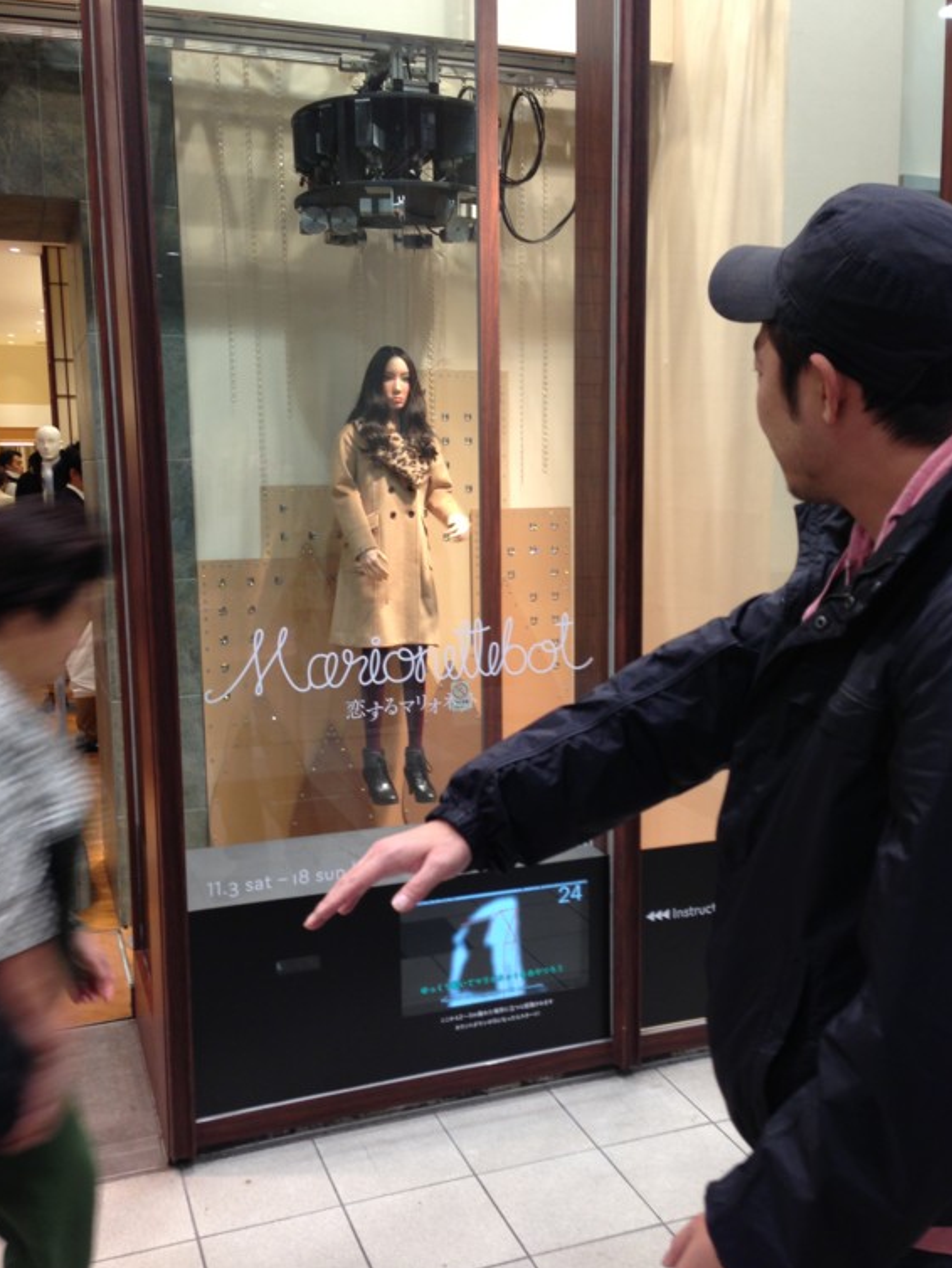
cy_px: 639
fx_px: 1283
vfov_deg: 52.6
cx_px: 468
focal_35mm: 35
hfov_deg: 40.7
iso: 50
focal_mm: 4.13
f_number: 2.4
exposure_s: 1/20
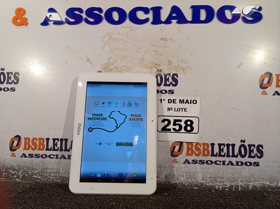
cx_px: 140
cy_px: 104
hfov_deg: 63.5
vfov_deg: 49.7
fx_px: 226
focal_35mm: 28
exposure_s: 1/120
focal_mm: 4.7
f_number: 1.79
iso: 130
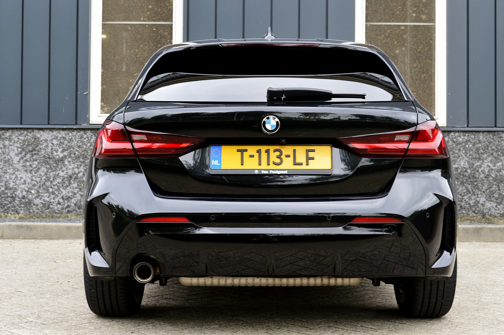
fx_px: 839
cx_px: 252
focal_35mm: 60
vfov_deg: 22.6
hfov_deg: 33.4
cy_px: 168
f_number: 8
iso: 450
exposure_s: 1/60
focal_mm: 40
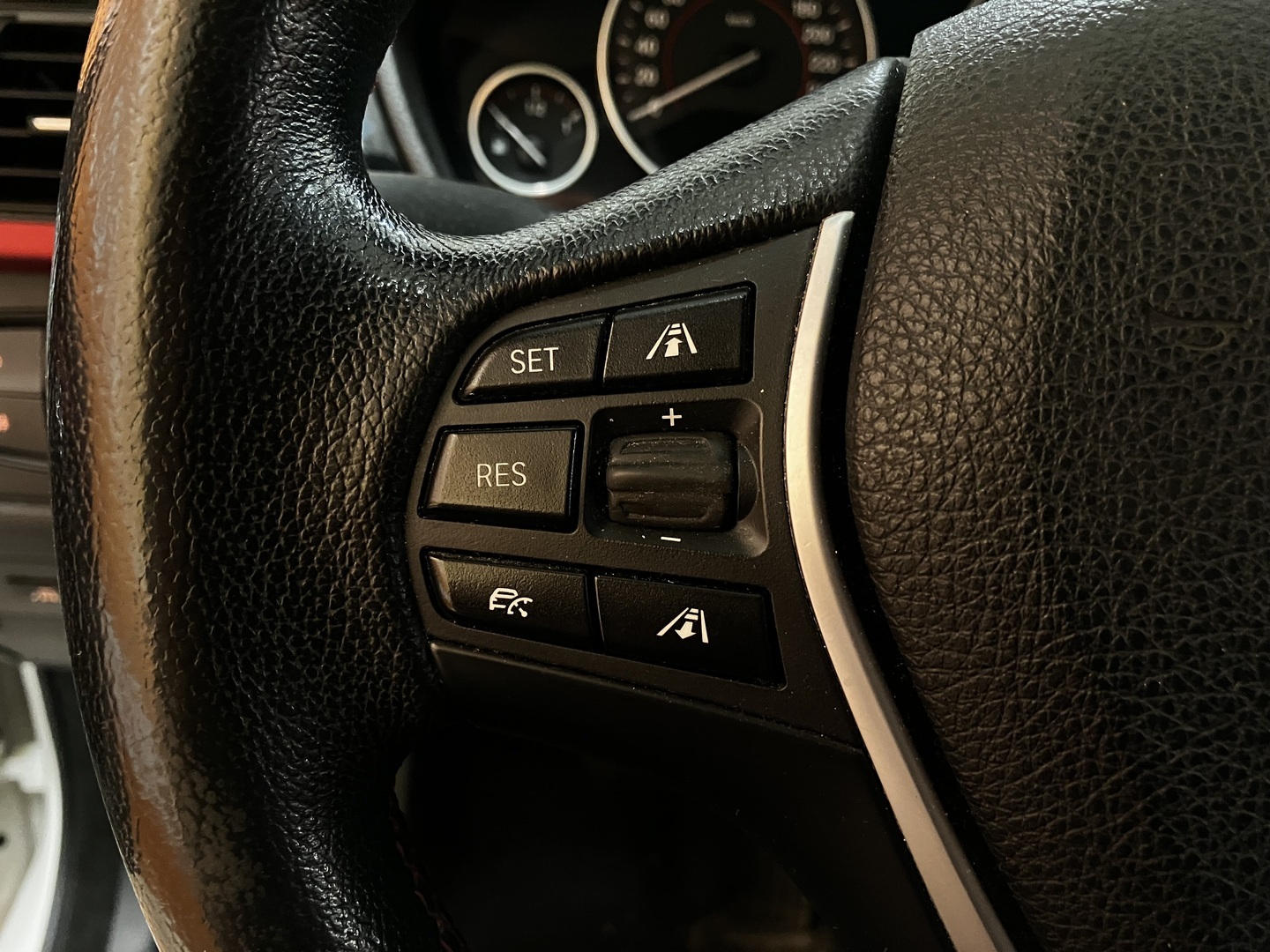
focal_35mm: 28
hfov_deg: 63.4
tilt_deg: -21.6
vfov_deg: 49.7
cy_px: 476
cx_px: 635
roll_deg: -4.4
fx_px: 1027
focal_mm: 3.99
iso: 400
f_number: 1.8
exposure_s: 1/25
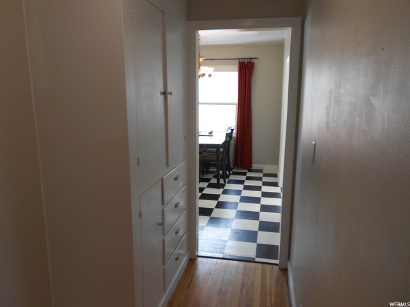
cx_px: 205
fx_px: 308
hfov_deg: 67.3
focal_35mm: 26
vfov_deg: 53.1
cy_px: 154
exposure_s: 1/30
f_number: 3.2
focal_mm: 4.6
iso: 100
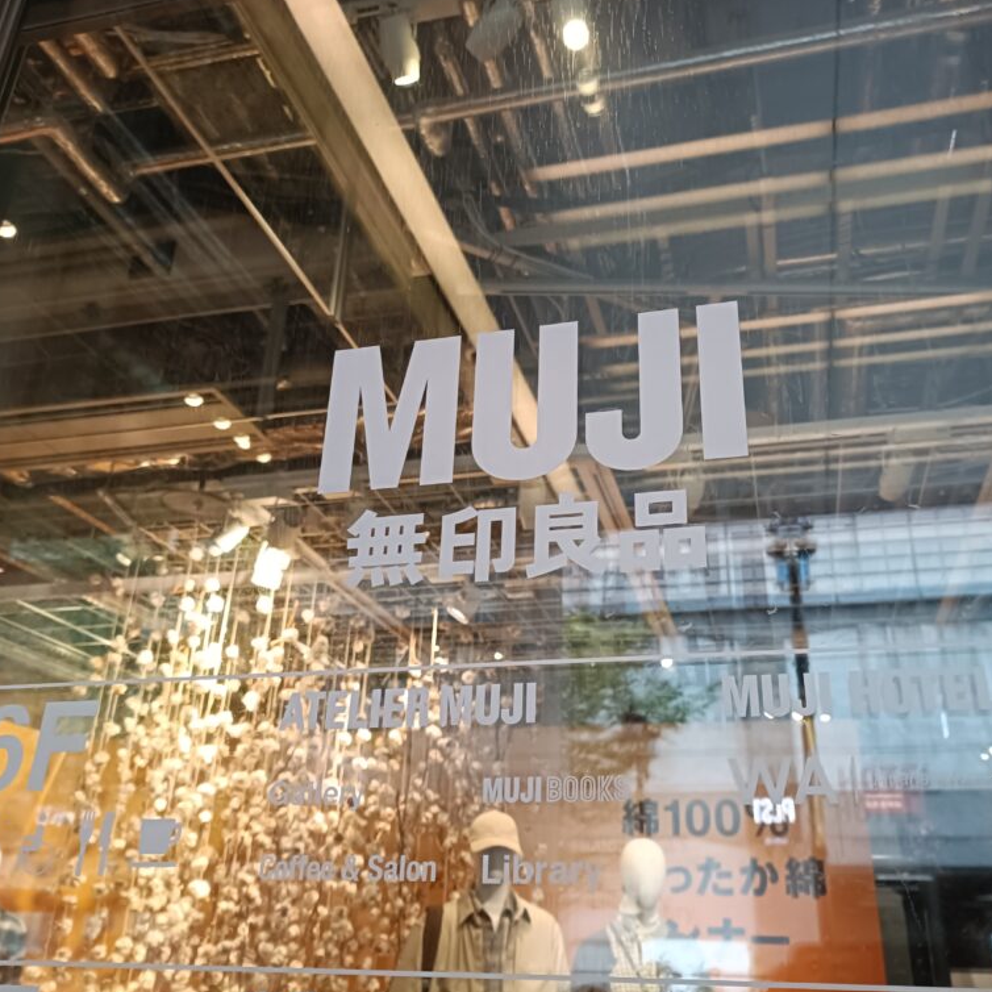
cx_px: 537
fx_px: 973
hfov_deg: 54.0
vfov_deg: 54.0
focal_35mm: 30
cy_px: 496
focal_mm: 4.7
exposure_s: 1/139
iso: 1000
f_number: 1.7
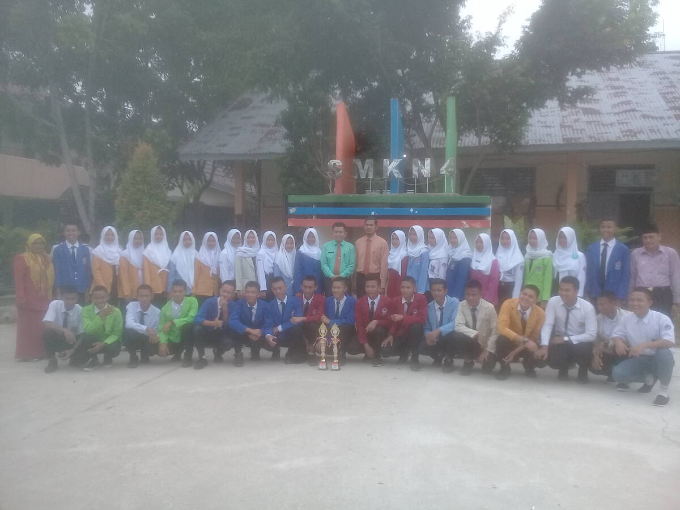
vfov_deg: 45.4
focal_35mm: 31
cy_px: 255
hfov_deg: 58.4
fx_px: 609
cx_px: 340
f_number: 2.2
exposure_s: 1/176
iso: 64
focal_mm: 3.3
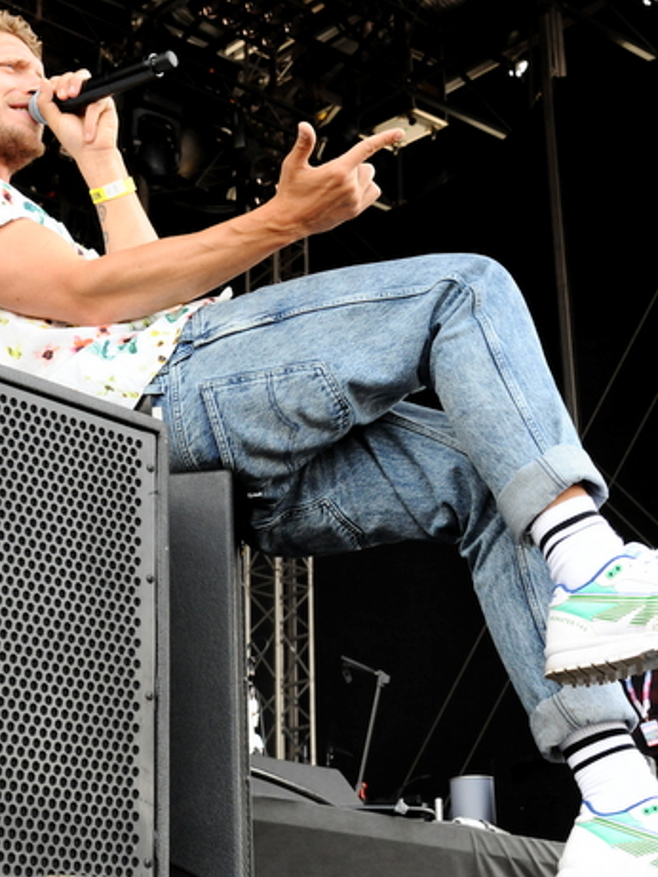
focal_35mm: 57
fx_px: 1444
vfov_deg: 33.8
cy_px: 443
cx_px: 317
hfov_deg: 25.7
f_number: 7.1
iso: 1250
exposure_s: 1/320
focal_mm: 38
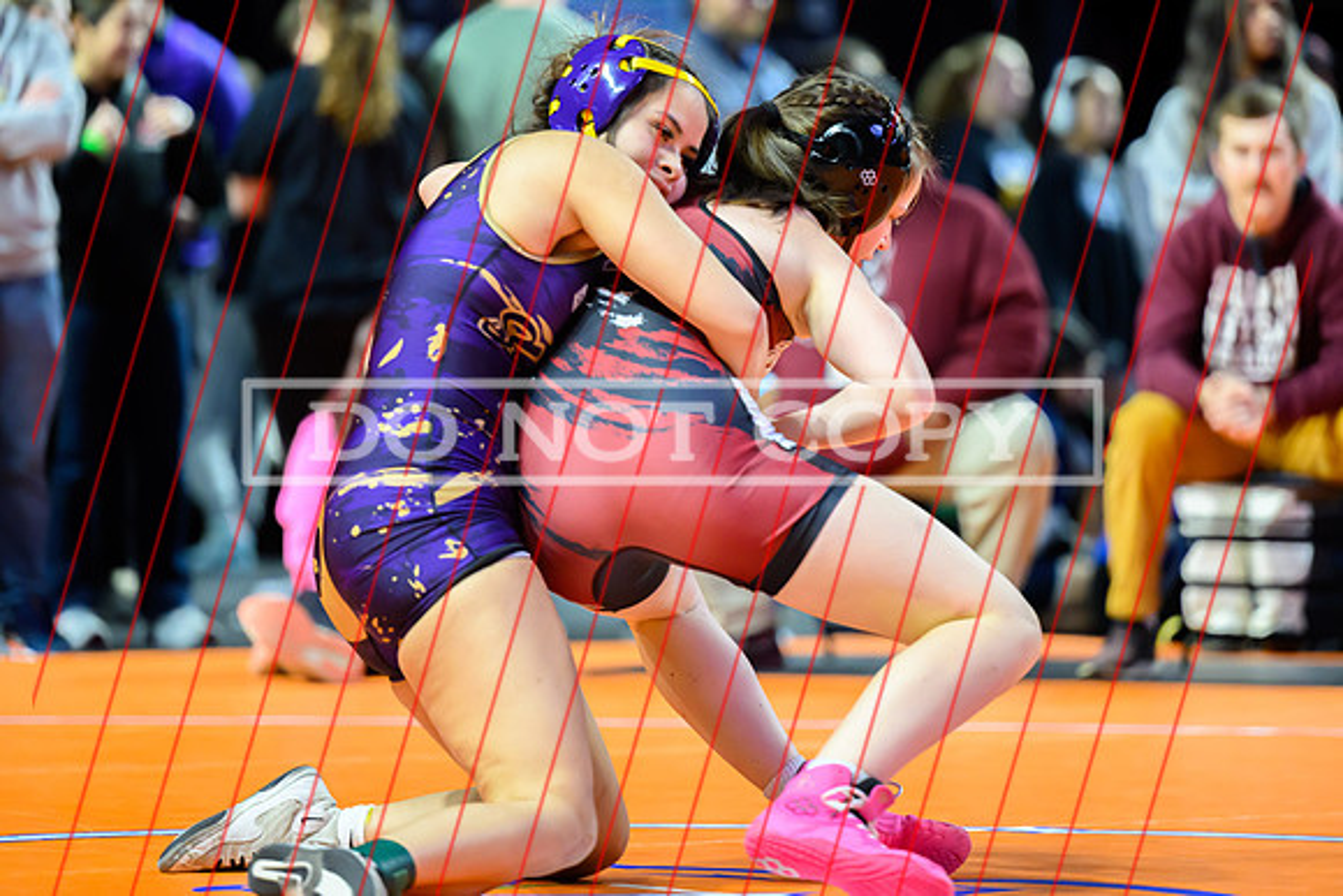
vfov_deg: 6.8
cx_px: 749
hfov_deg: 10.1
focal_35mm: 203
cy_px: 400
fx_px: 7569
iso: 4000
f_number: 2.8
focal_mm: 180
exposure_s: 1/640
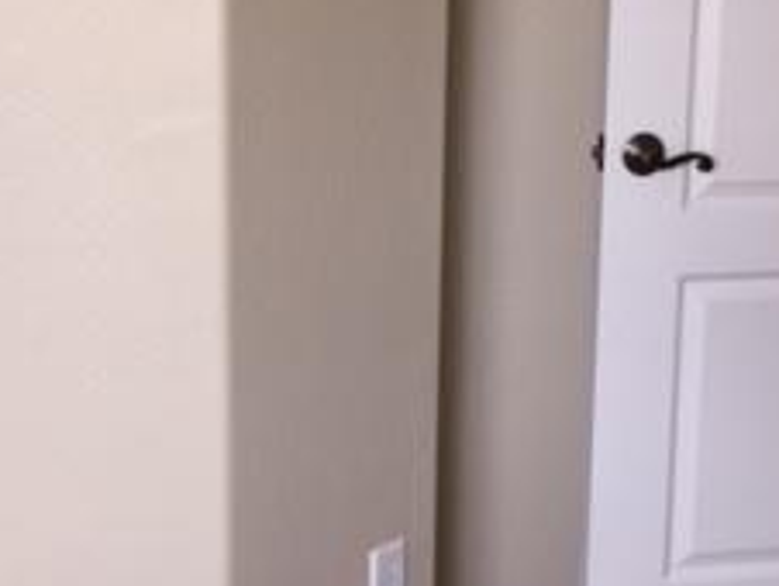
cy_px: 200
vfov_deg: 18.0
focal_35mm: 82
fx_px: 1847
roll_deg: -1.3
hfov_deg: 23.8
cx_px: 327
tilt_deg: -12.7
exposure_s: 1/30
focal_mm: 4.15
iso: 32
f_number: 2.2
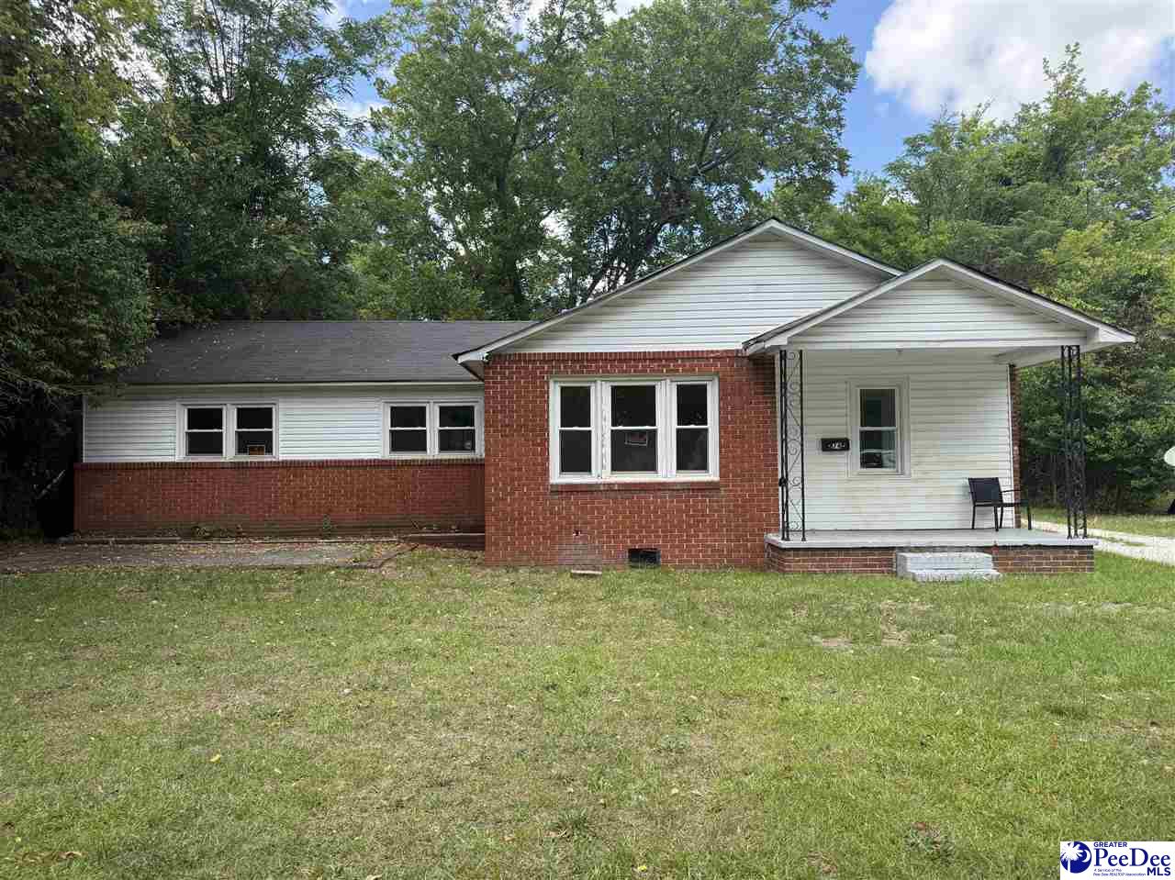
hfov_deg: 71.6
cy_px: 440
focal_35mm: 24
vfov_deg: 56.8
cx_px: 588
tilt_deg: +1.1
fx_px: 814
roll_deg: +0.1
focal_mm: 6.76
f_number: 1.78
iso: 100
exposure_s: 1/1553
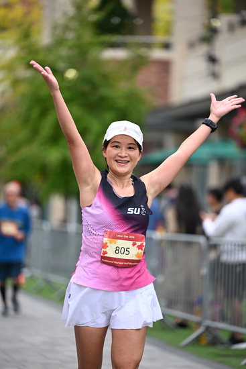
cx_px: 123
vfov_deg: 11.4
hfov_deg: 7.6
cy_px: 184
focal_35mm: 180
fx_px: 1844
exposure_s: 1/2000
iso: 640
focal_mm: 180
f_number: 2.8
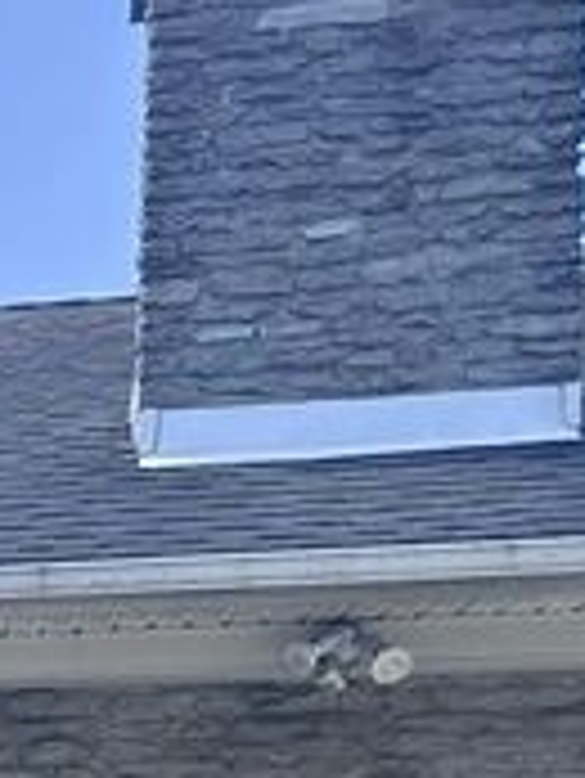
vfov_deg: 12.9
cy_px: 1286
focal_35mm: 142
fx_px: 3196
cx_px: -1206
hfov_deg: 8.6
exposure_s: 1/2070
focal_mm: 6.86
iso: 80
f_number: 1.78
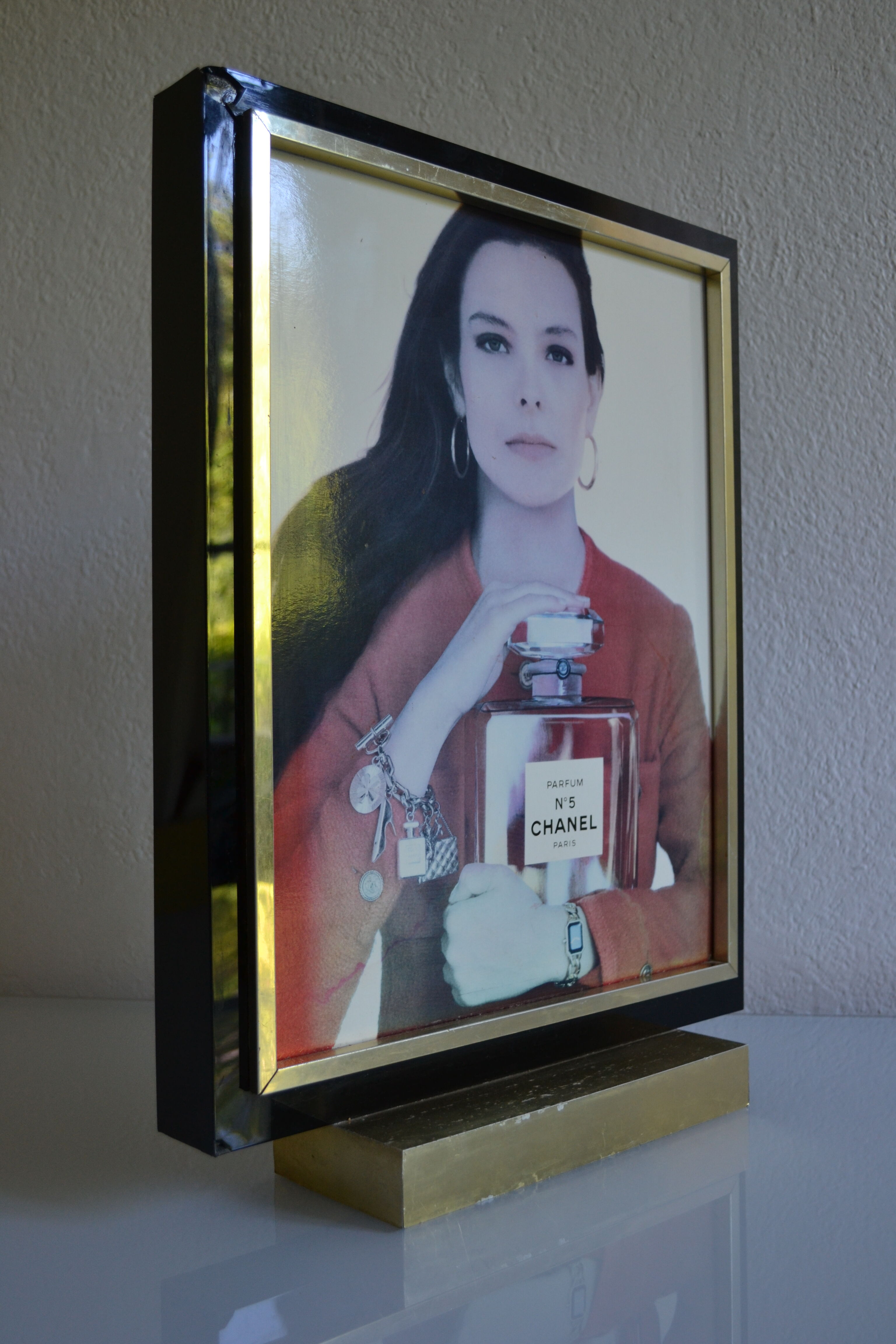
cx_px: 448
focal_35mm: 36
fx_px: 1344
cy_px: 672
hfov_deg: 36.9
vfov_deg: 53.1
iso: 400
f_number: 4
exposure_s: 1/50
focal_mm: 24
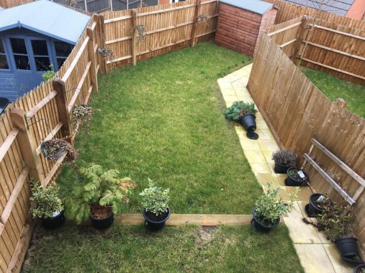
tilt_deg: -38.4
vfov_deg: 48.2
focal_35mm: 29
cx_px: 182
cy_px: 136
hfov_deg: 61.7
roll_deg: -7.2
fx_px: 306
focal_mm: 4.15
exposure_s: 1/110
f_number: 2.2
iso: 25
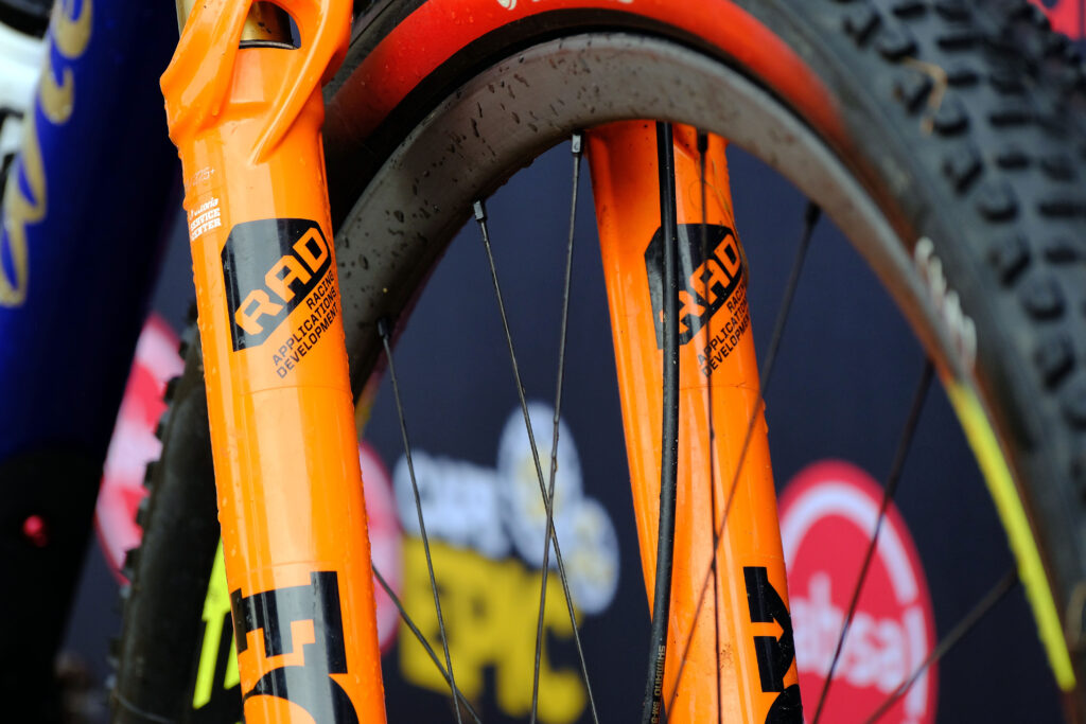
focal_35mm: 177
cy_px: 362
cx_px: 543
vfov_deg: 7.8
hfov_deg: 11.6
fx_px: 5340
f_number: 5
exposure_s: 1/250
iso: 640
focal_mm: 118
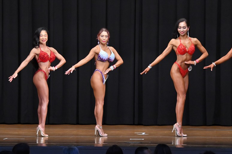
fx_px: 1301
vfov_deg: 6.8
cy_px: 77
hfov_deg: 10.2
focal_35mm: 202
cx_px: 116
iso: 8000
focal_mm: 135
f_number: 5.6
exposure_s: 1/400
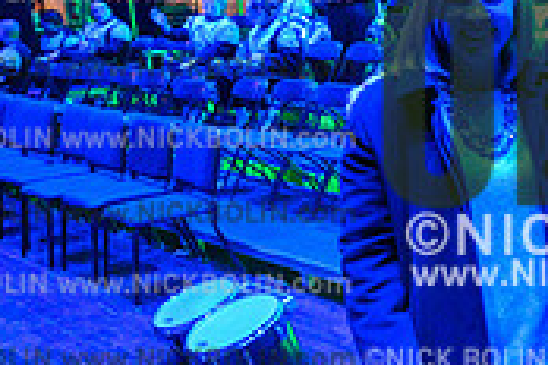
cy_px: 140
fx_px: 761
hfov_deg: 34.2
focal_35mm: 50
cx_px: 605
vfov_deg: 26.9
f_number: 4
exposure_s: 1/100
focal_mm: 15
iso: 8000
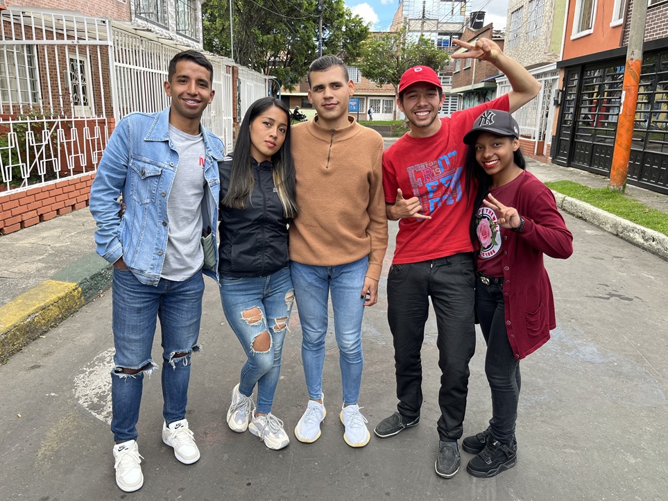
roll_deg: -0.9
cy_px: 255
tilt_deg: -15.8
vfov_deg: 51.3
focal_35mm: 27
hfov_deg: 65.3
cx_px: 325
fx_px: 521
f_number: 1.6
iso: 50
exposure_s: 1/497
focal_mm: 5.1
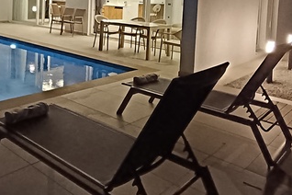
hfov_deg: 48.0
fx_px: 324
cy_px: 17
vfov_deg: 31.7
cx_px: 109
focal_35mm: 40
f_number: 2.2
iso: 1376
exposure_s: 1/24
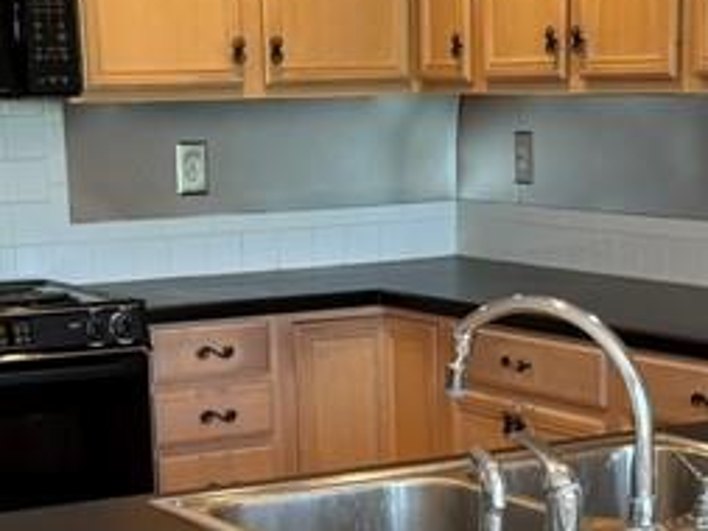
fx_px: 1985
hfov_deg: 20.2
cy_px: 539
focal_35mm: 97
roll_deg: +2.0
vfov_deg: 15.0
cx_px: 400
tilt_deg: -13.7
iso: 160
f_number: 1.78
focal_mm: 6.76
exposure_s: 1/120
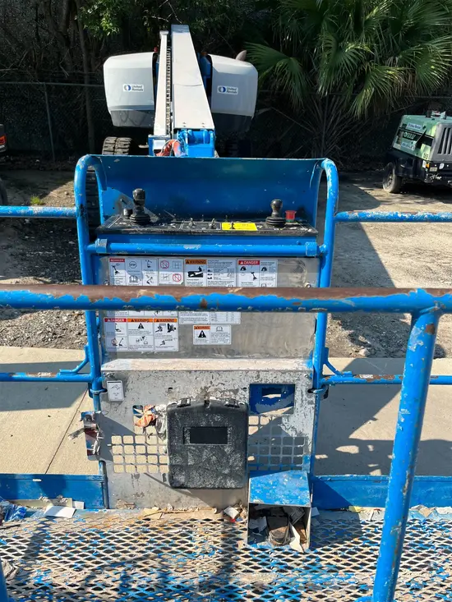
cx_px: 226
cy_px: 301
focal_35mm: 26
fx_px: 453
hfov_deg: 53.1
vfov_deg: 67.3
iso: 50
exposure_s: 1/1992
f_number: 1.6
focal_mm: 5.1
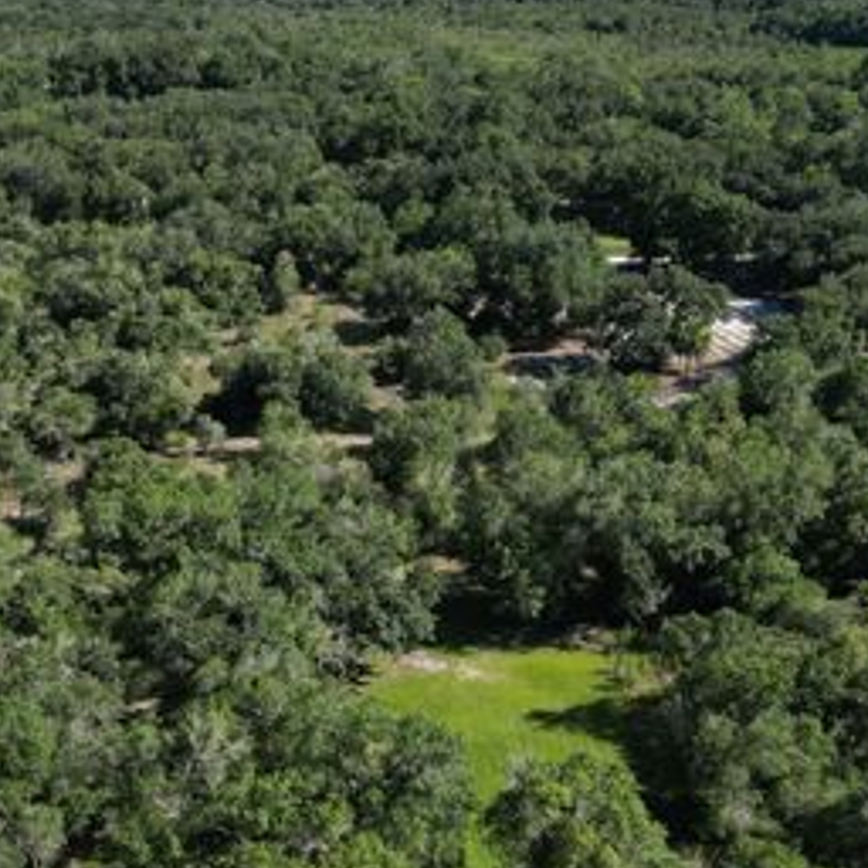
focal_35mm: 53
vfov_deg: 32.2
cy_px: 465
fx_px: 1504
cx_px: 315
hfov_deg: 32.0
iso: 100
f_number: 1.7
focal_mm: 6.72
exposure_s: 1/2000
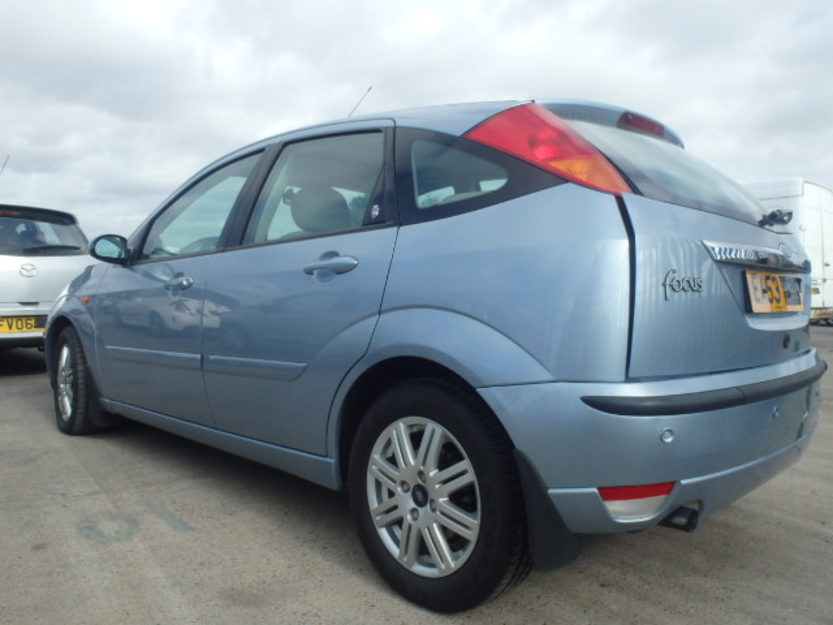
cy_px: 312
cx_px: 416
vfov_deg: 49.7
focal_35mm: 28
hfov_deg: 63.4
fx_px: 674
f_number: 3.9
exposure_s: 1/500
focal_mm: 5
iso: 125
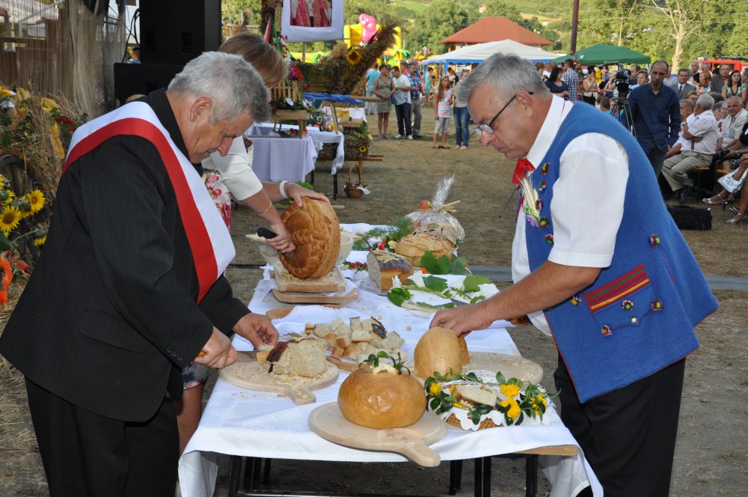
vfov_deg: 26.4
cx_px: 374
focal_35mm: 51
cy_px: 248
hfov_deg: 38.9
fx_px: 1058
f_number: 6.3
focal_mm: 34
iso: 200
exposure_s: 1/160
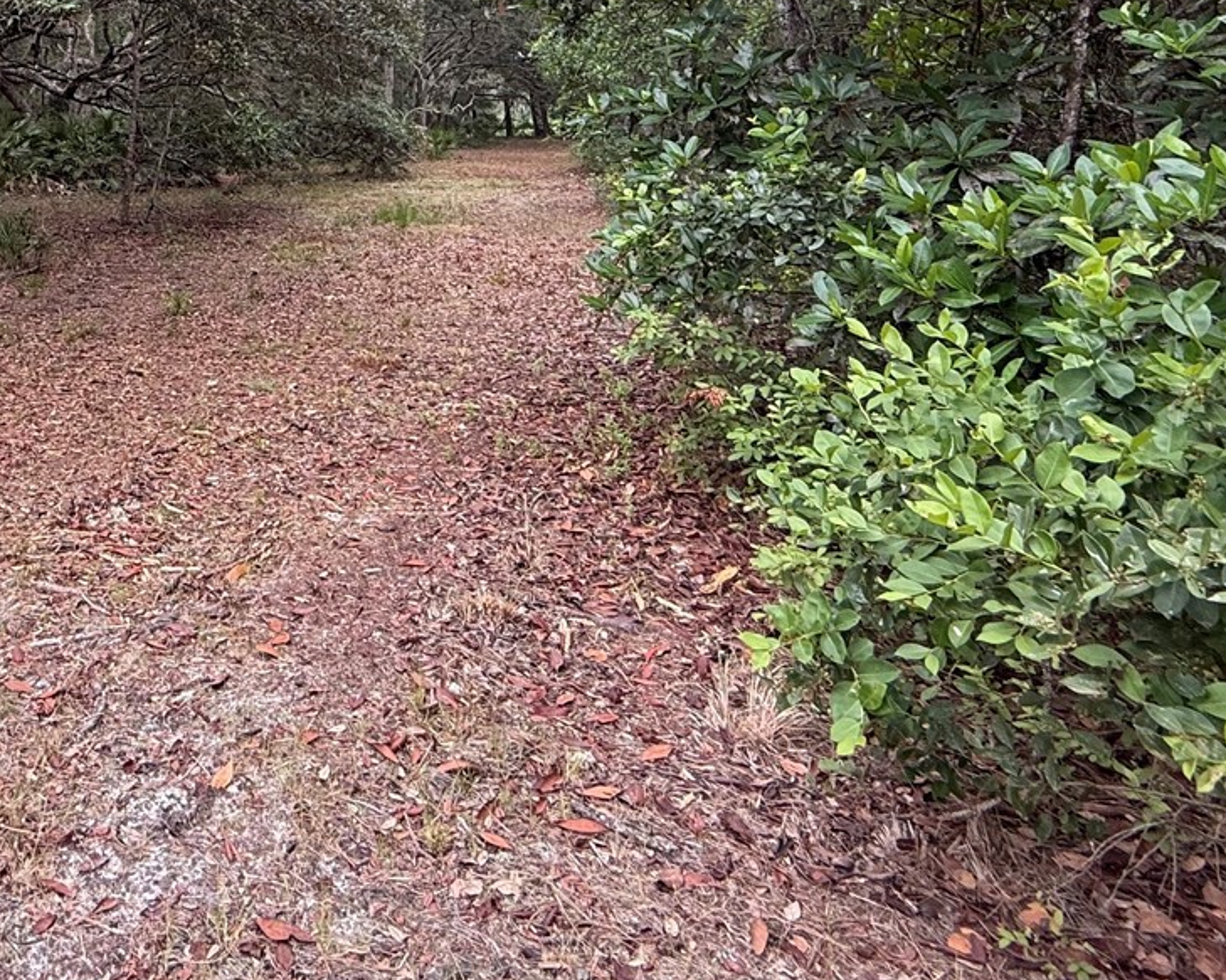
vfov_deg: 41.7
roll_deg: +4.1
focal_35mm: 30
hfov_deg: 51.8
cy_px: -12
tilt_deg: +9.2
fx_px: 1088
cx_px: 121
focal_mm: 2.22
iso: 64
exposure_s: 1/102
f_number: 2.2
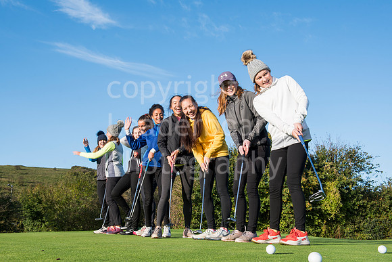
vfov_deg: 35.1
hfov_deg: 50.7
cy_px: 131
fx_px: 414
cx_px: 196
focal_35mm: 38
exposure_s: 1/320
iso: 200
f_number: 7.1
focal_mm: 38
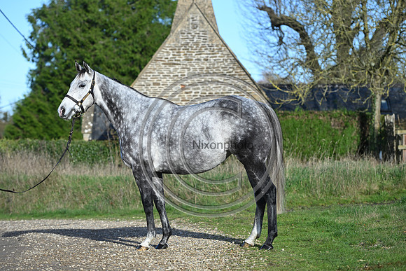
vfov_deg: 12.5
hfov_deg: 18.6
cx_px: 203
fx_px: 1241
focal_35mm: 110
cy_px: 136
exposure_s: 1/1250
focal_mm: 110
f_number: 3.5
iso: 180
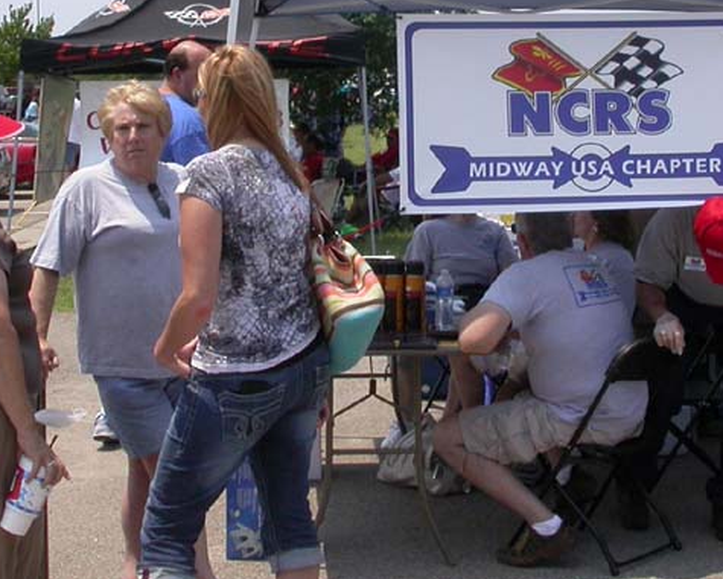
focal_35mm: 80
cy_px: 88
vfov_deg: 18.9
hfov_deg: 23.8
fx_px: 1712
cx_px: 365
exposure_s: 1/331
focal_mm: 7.85
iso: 100
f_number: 7.5
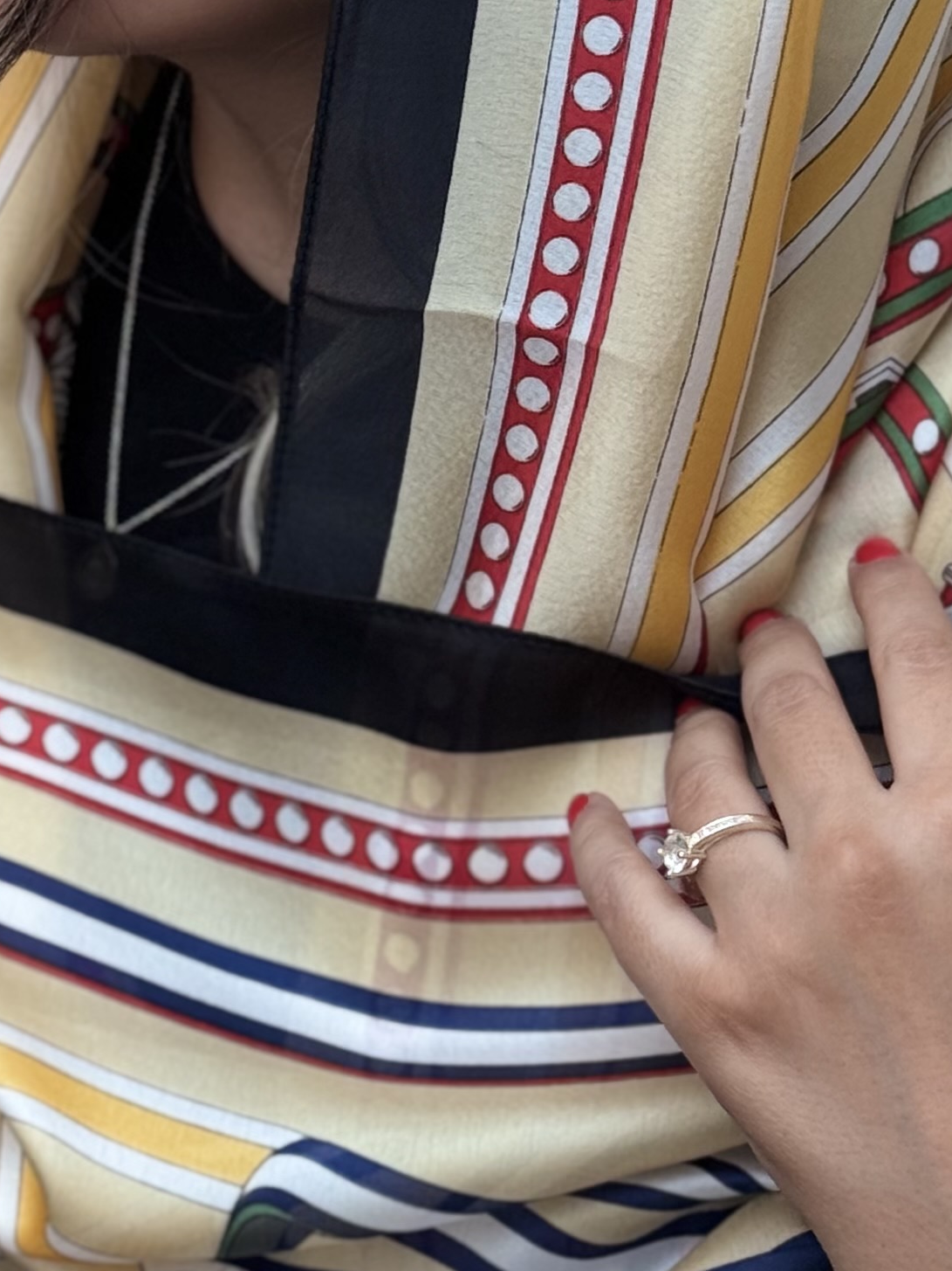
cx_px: 322
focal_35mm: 133
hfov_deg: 11.1
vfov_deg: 14.8
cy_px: 544
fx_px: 4878
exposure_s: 1/221
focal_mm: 6.76
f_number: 1.78
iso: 64
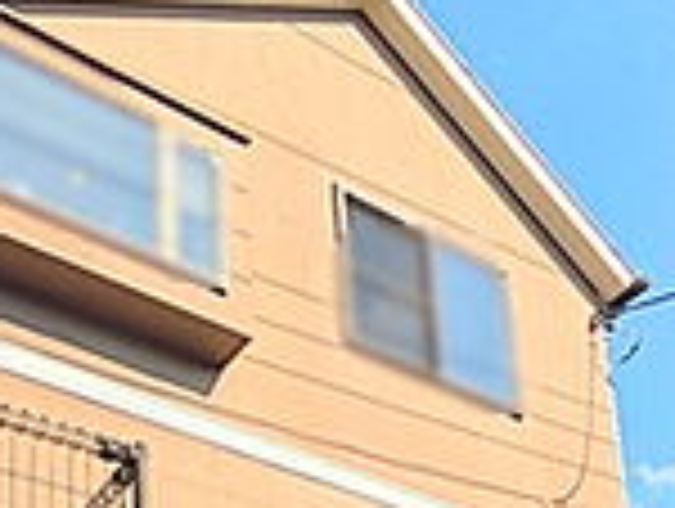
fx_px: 1094
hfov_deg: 33.6
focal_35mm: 56
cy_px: 845
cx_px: 171
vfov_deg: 20.6
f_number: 2.2
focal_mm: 1.83
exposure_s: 1/2004
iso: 43
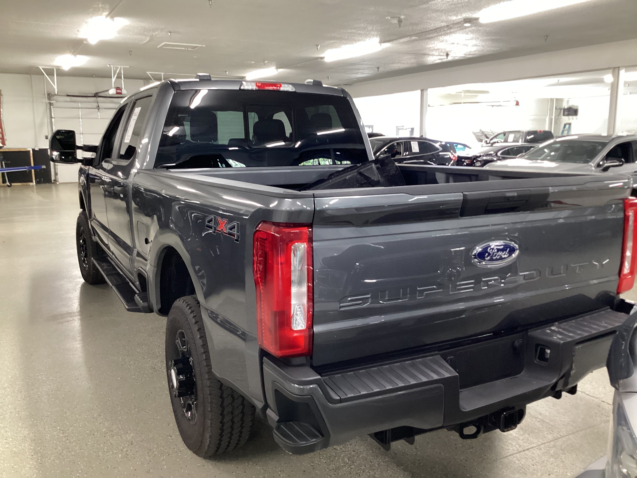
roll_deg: -0.4
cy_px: 239
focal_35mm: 31
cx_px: 318
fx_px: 570
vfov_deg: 45.4
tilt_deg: -10.4
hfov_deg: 58.4
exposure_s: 1/40
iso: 320
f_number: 2.4
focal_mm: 3.3
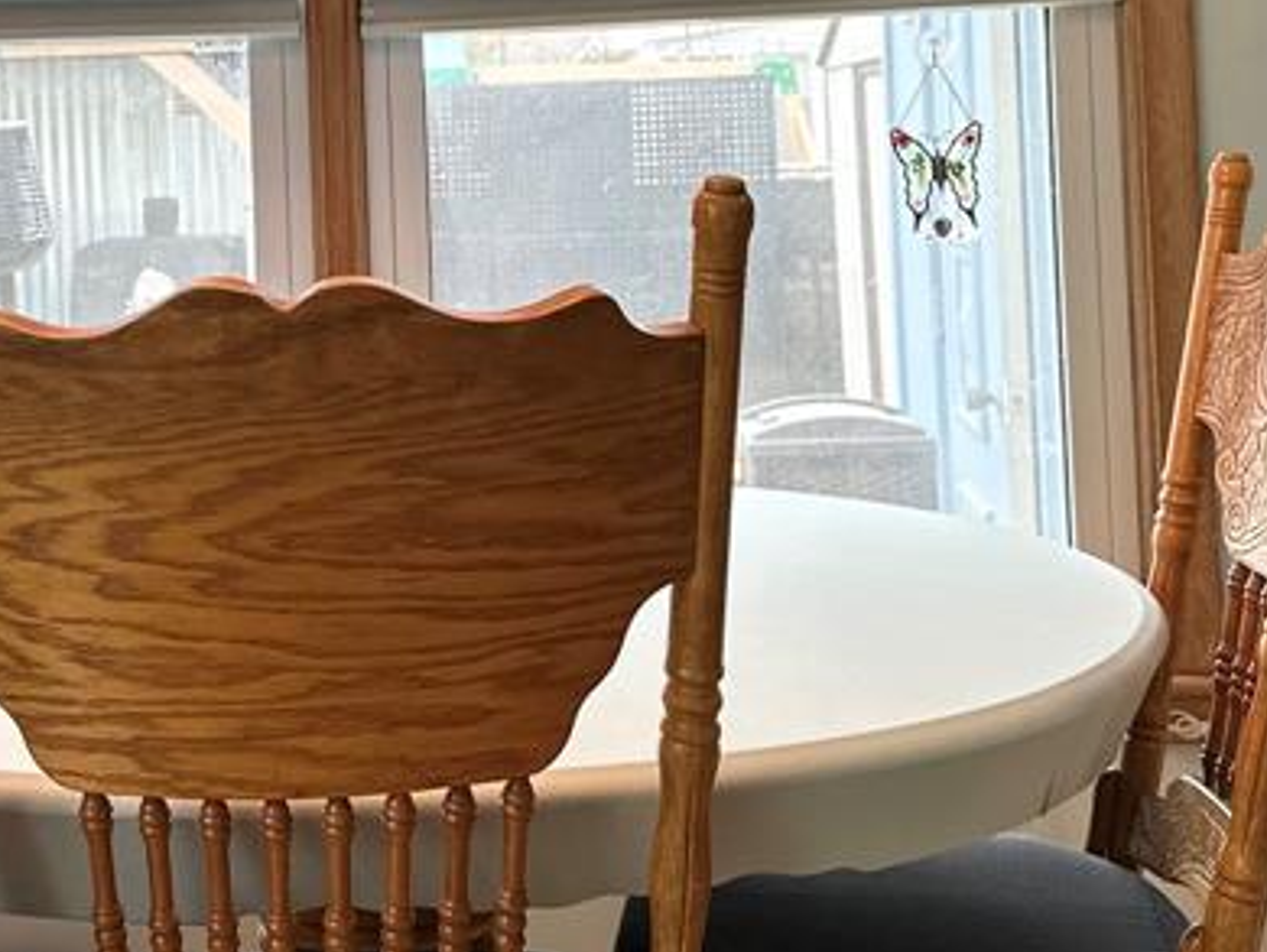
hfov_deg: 30.1
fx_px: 2307
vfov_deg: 22.9
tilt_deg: +0.7
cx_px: 296
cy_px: 146
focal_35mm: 63
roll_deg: +1.8
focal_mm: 6.86
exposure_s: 1/120
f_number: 1.78
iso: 80
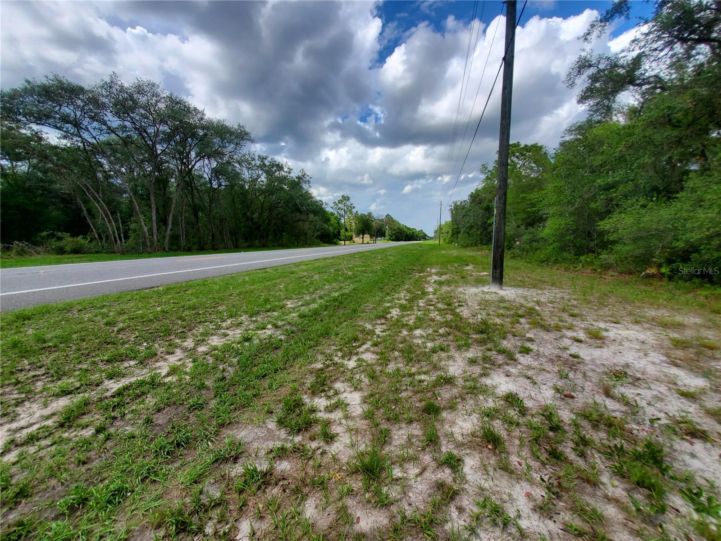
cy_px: 270
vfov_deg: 89.9
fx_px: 271
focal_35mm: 13
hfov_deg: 106.2
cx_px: 360
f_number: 2.2
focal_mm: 1.8
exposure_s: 1/1182
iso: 50
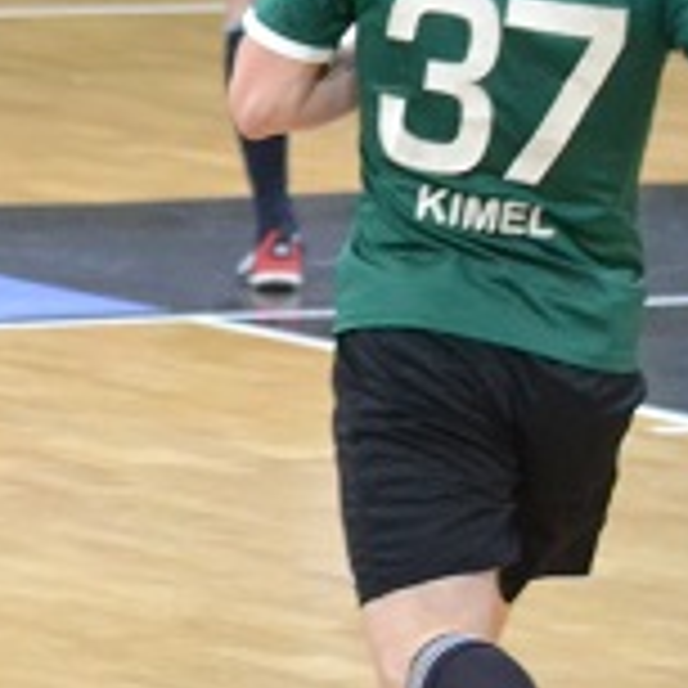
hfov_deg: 2.9
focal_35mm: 600
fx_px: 13492
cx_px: -328
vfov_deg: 2.9
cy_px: -191
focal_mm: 90
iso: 3200
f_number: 4.5
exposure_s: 1/500
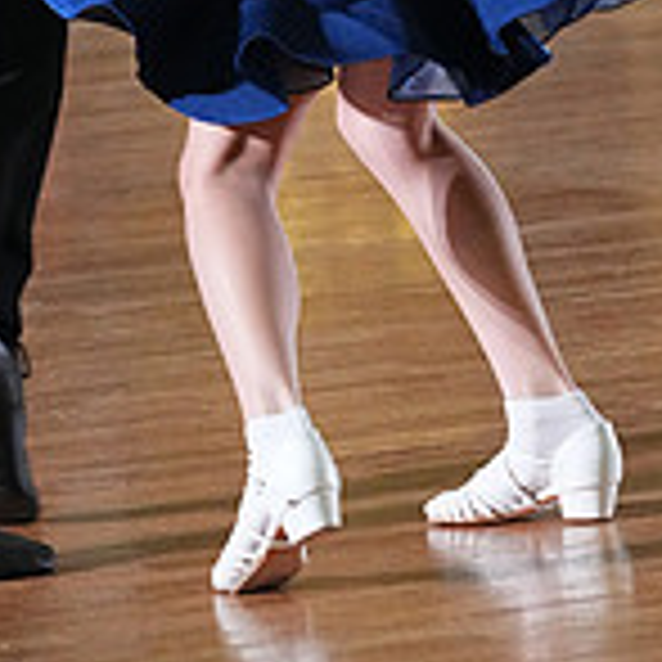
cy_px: -369
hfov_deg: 5.4
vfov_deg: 5.3
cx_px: 245
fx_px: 7032
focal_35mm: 325
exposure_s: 1/400
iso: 8000
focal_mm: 97
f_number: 5.6
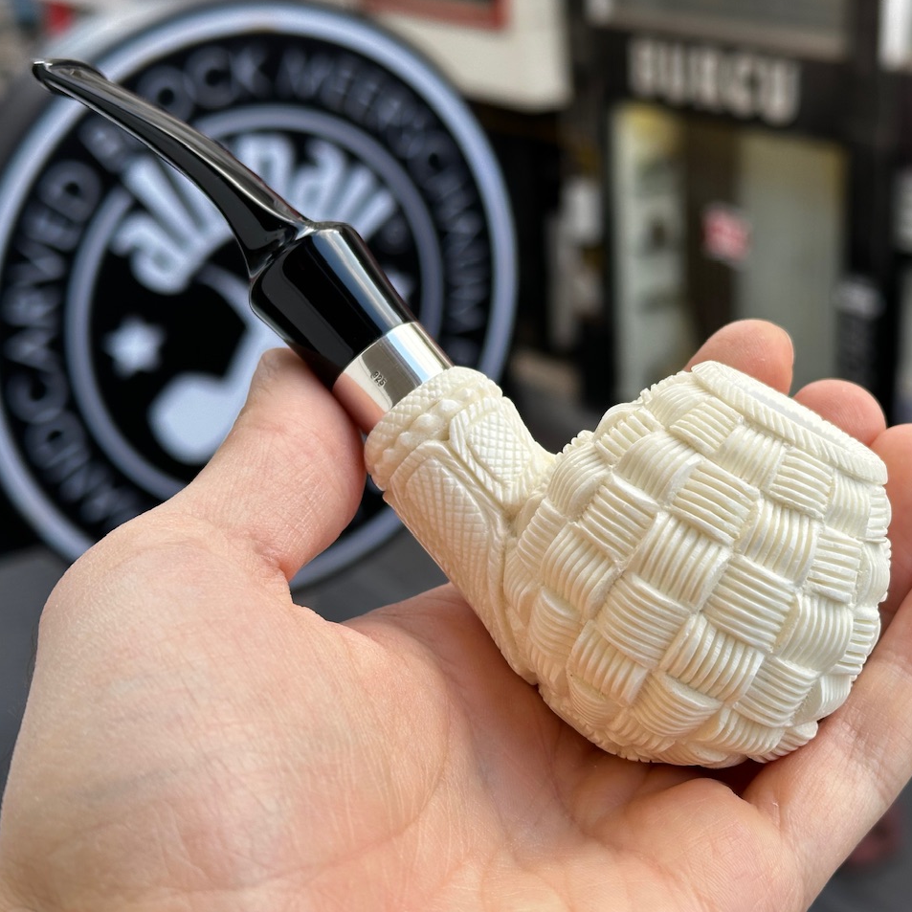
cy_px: 454
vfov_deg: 30.0
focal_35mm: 57
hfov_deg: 29.9
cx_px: 566
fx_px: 1699
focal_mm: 6.86
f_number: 1.78
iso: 64
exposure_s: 1/251
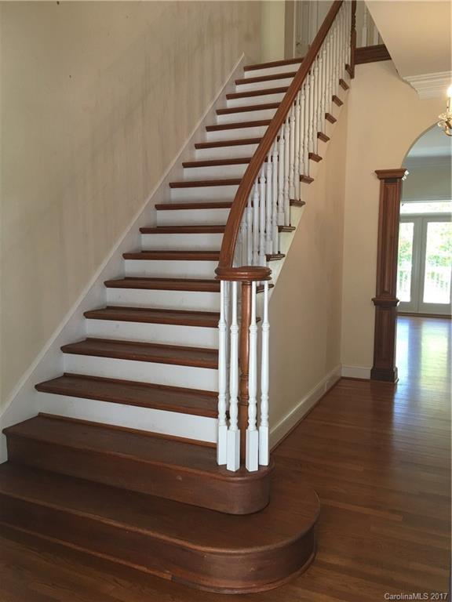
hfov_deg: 48.2
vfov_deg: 61.7
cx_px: 226
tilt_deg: -5.8
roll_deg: -0.7
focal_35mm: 29
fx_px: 505
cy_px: 301
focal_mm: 4.15
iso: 40
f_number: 2.2
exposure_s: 1/15
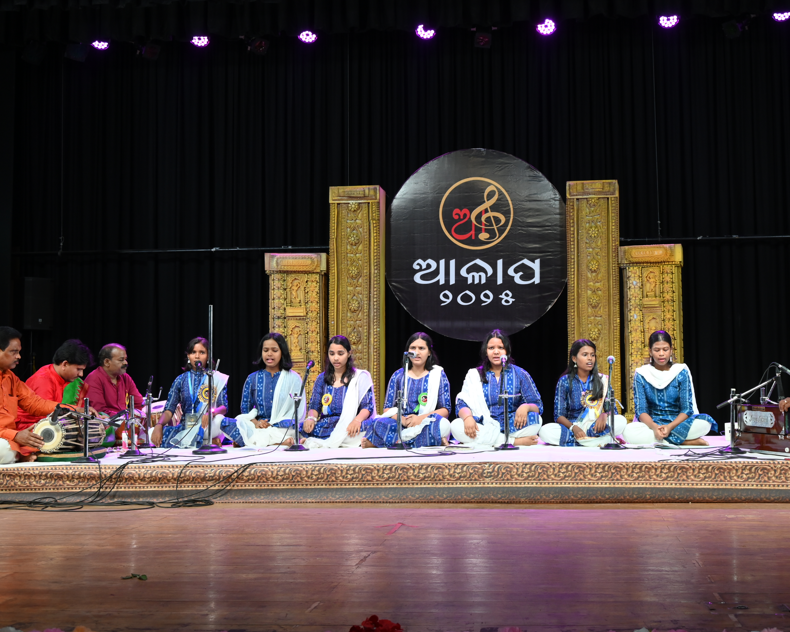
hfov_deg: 41.0
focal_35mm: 45
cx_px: 456
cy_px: 309
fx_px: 1052
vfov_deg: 33.4
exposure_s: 1/160
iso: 1250
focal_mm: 37
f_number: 5.6
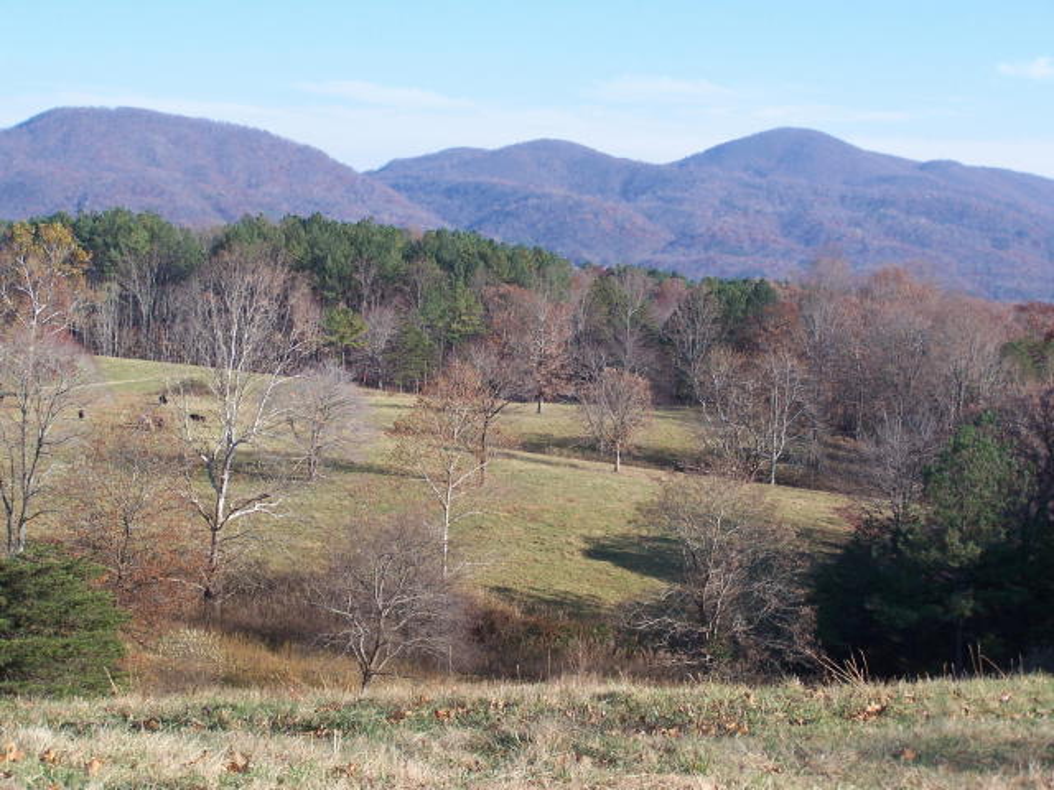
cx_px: 527
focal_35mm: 69
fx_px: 2101
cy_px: 395
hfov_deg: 28.2
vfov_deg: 21.3
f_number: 3.2
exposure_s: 1/640
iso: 80
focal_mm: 11.5
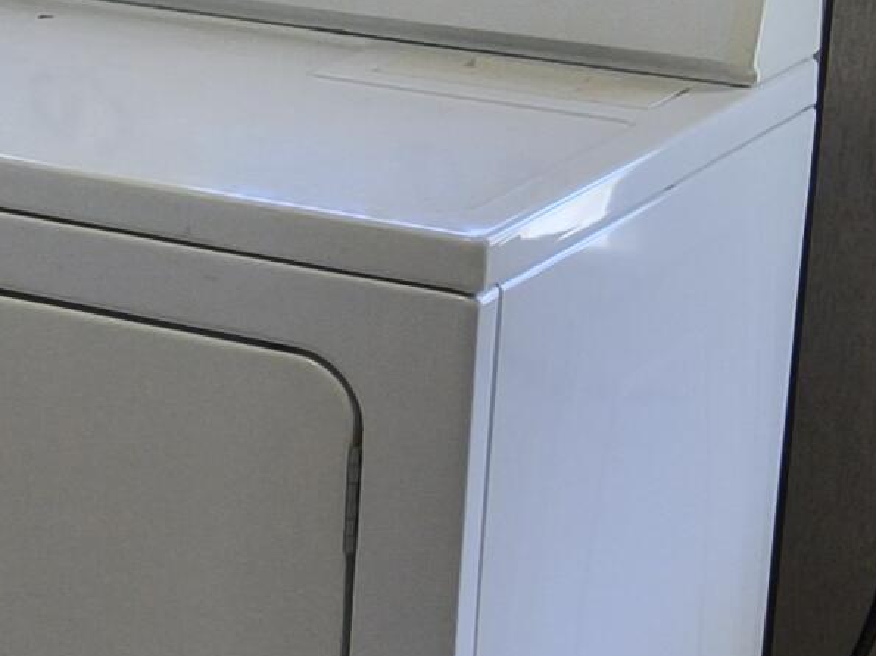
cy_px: 309
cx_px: -347
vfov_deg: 11.8
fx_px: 3188
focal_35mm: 126
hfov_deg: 14.8
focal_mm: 3.08
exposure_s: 1/100
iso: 64
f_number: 2
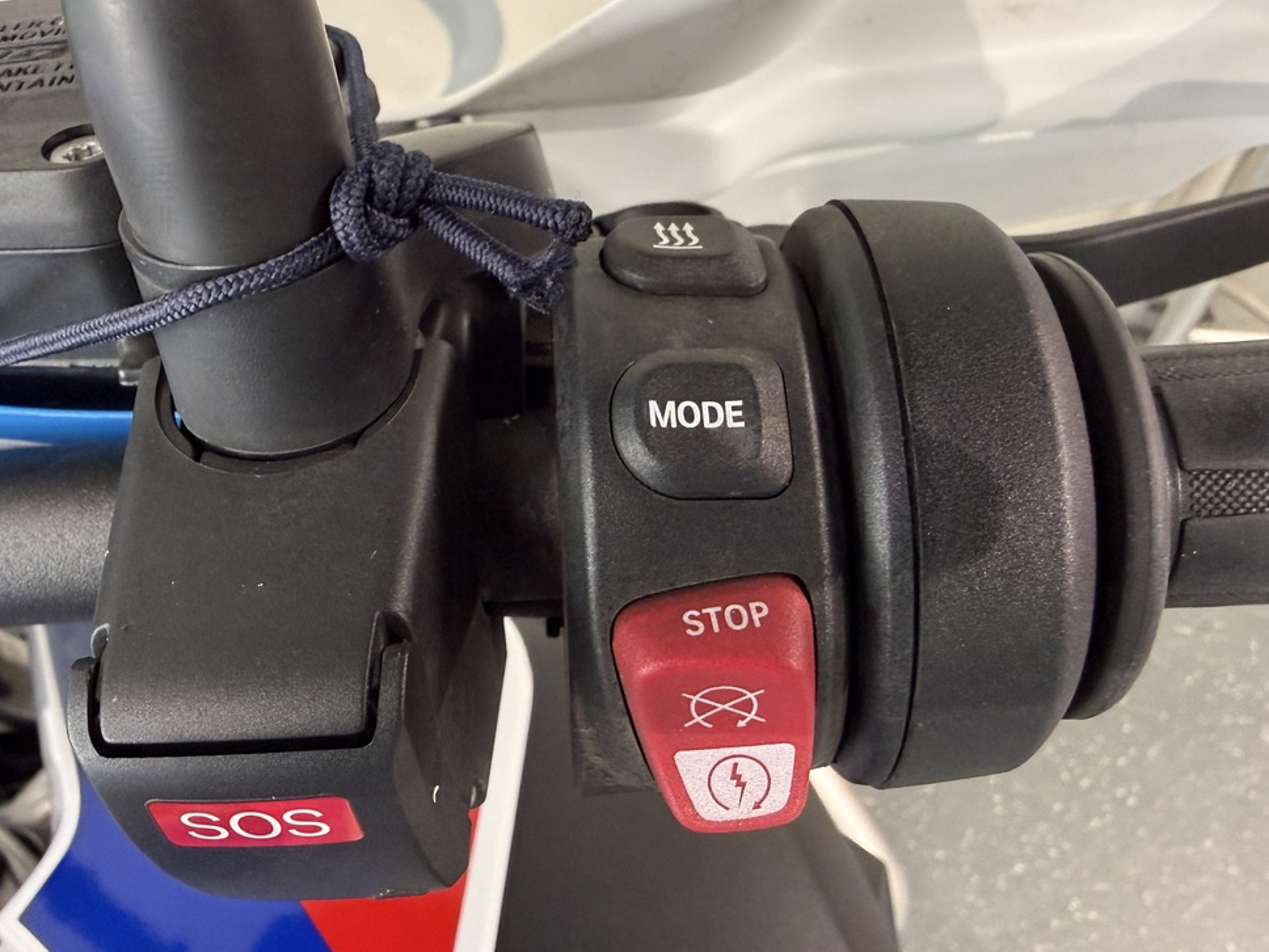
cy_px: 416
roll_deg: -5.2
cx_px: 611
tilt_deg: -44.5
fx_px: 1136
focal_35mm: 31
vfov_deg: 45.3
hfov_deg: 58.3
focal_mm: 2.22
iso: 400
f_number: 2.2
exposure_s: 1/50
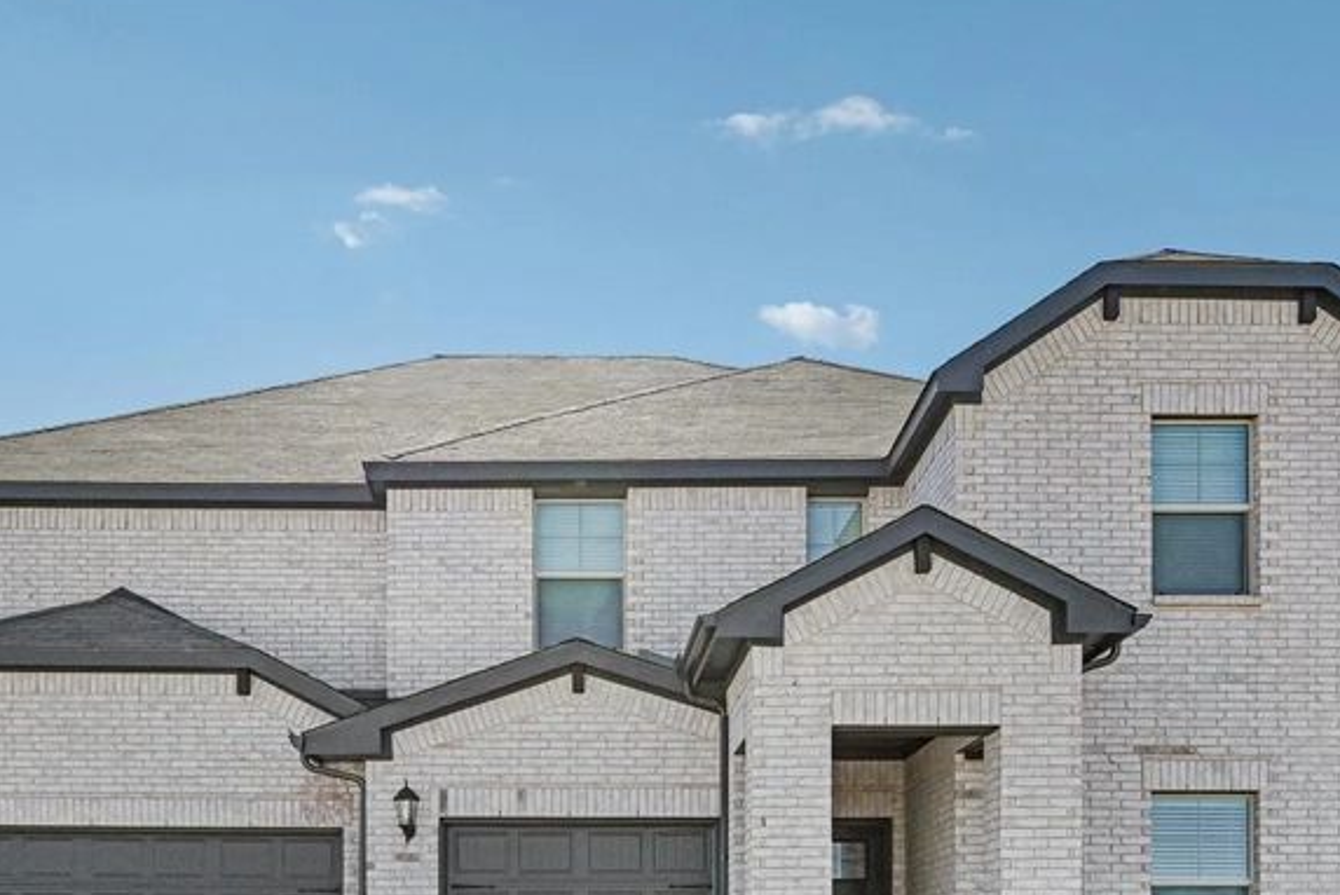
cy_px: 730
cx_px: 597
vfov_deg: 37.4
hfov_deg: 55.7
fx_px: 1266
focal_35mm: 34
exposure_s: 1/1250
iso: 400
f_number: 8
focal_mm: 19
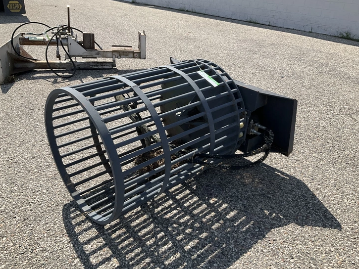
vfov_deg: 46.8
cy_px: 131
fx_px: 311
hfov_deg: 60.0
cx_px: 180
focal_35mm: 30
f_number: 1.8
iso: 25
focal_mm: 3
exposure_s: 1/1279
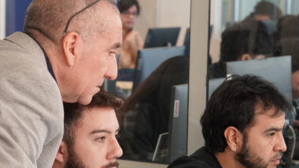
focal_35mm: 165
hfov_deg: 13.0
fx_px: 1308
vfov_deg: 7.3
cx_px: 110
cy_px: 125
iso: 2000
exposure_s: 1/160
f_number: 4.5
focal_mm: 55
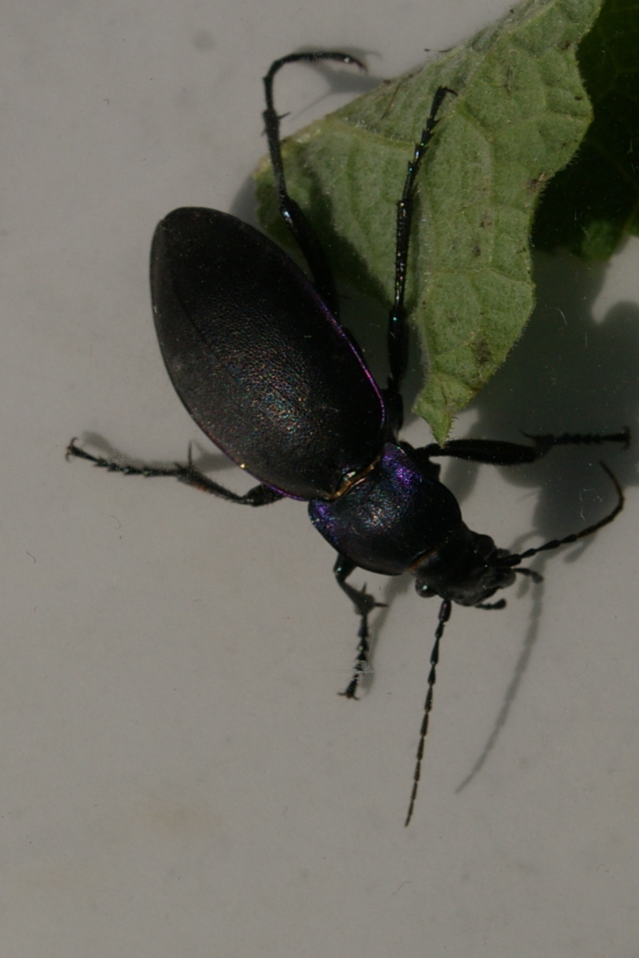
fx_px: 2849
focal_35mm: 107
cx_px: 320
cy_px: 475
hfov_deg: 12.8
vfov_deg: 19.1
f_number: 11
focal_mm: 70
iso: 200
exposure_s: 1/1000
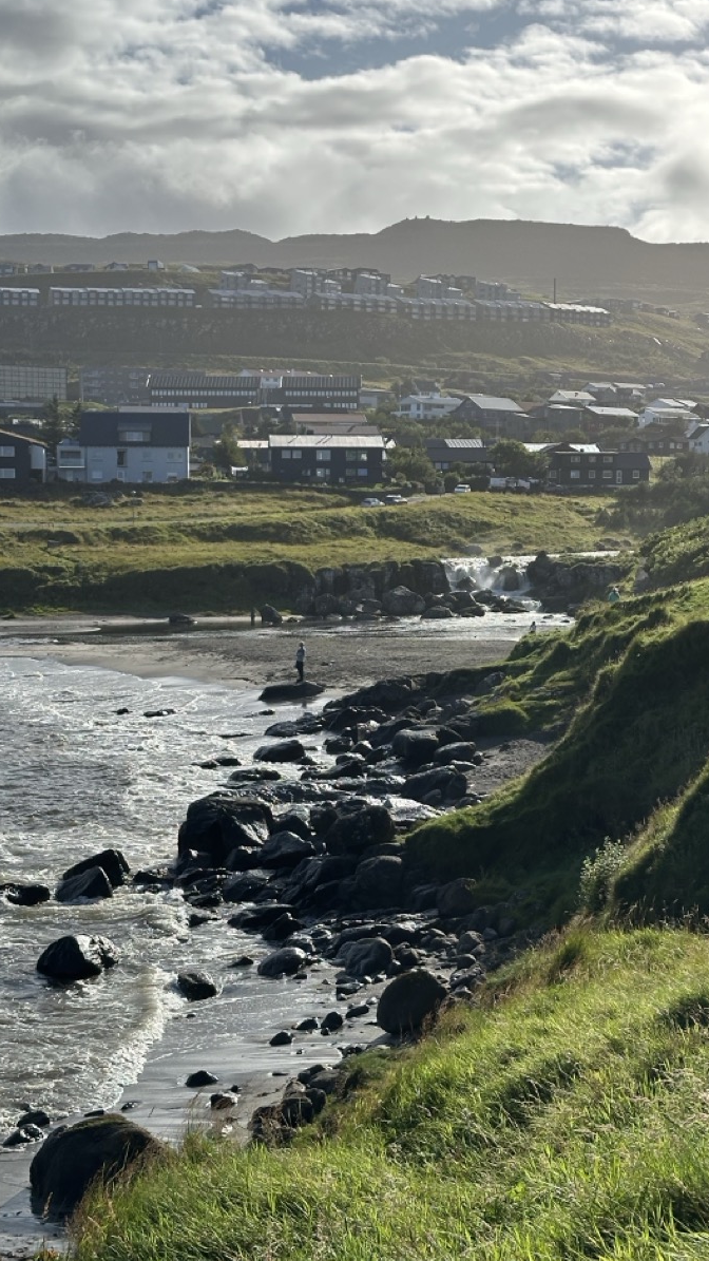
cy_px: 651
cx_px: 351
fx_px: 1872
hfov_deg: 21.4
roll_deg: +1.3
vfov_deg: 37.2
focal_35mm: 56
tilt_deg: -2.8
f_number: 1.78
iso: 64
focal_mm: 6.86
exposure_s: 1/5882
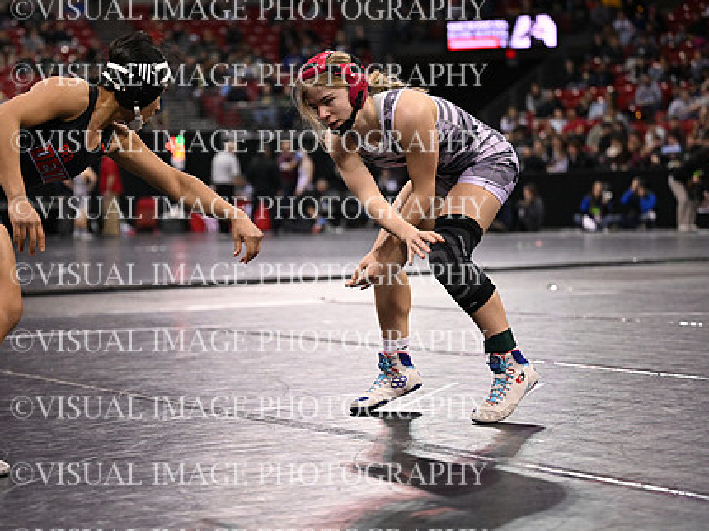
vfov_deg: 14.8
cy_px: 308
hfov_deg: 19.6
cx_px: 249
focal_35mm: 100
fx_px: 2047
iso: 3200
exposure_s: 1/1000
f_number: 2.8
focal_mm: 77
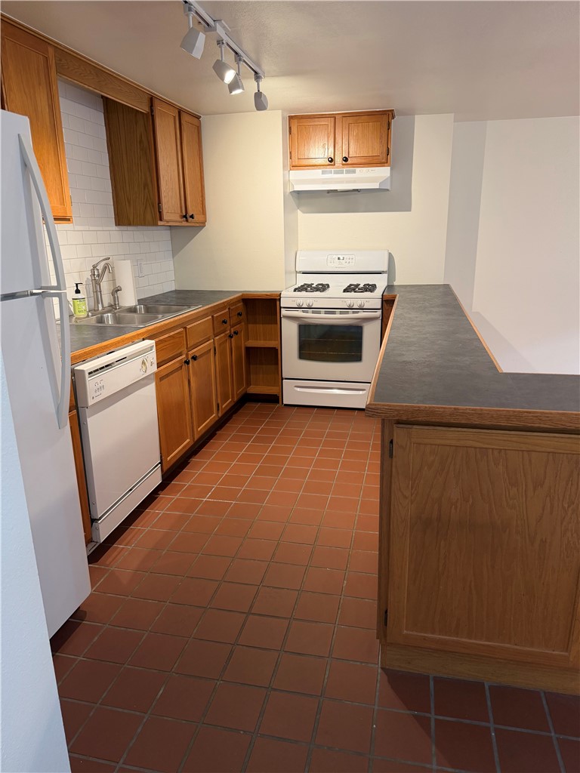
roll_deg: +1.1
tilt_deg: -15.7
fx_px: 536
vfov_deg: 71.6
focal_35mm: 24
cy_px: 386
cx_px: 290
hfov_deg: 56.8
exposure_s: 1/60
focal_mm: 6.76
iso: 160
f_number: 1.78
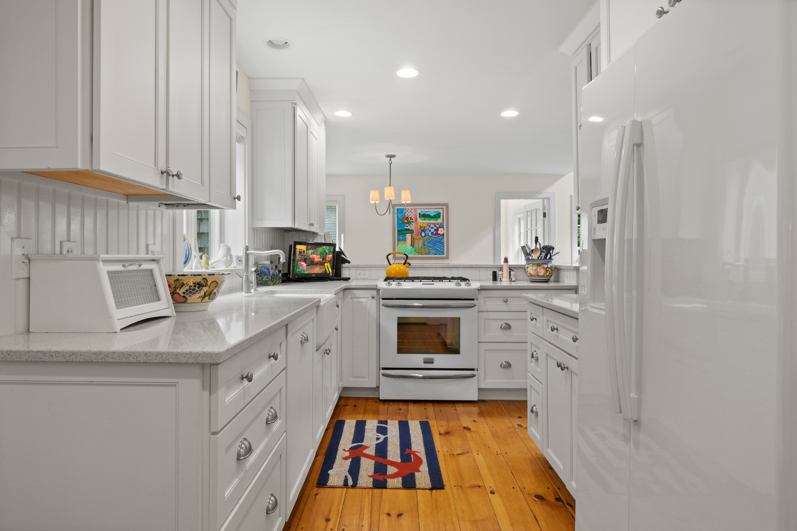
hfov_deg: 85.4
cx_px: 398
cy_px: 266
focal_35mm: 20
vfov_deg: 63.2
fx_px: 432
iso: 500
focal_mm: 13
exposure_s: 1/8
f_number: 6.3
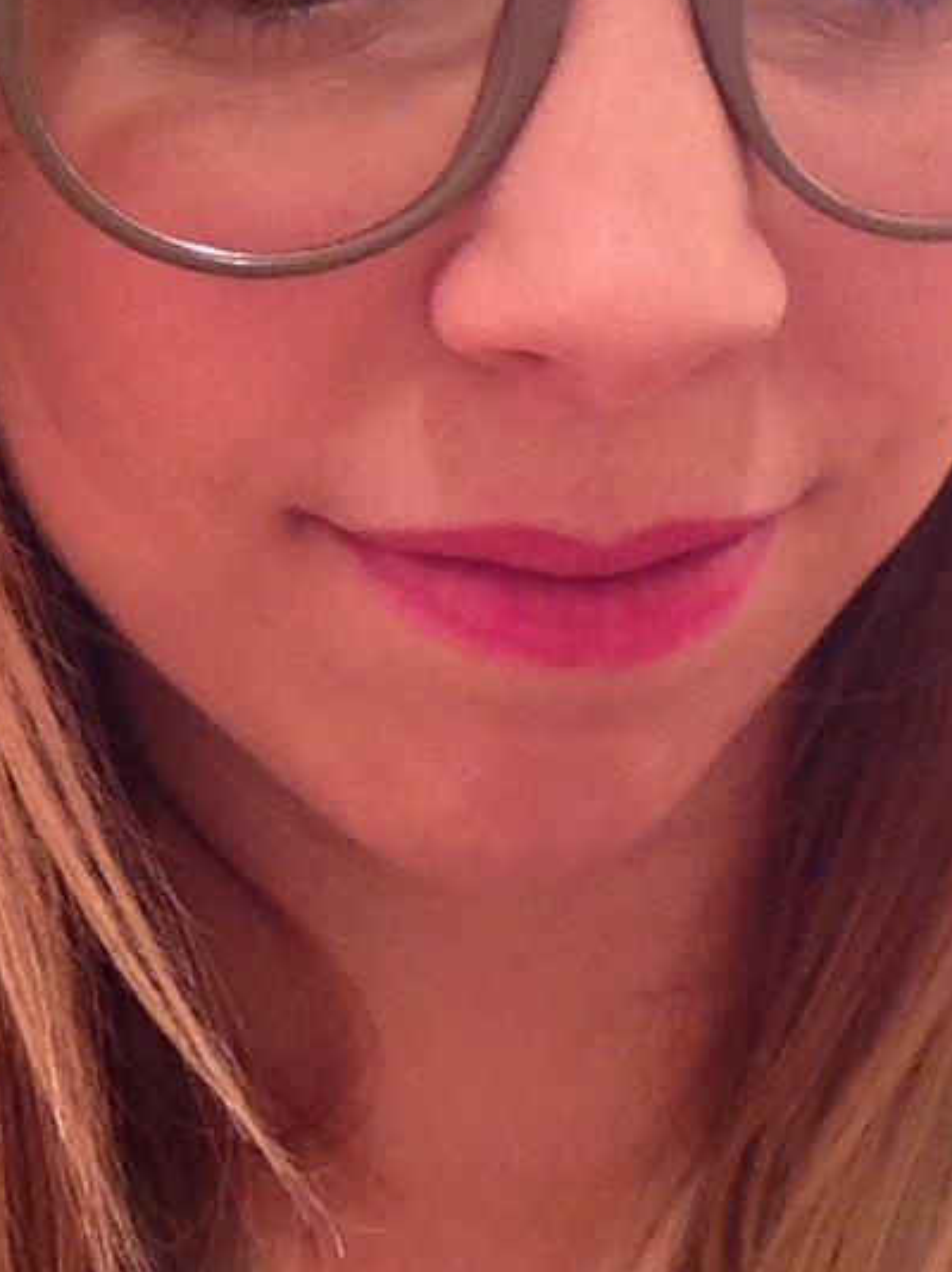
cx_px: 538
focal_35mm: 63
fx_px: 2312
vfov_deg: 30.7
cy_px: 517
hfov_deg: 23.3
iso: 125
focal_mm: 2.18
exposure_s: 1/30
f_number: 2.4
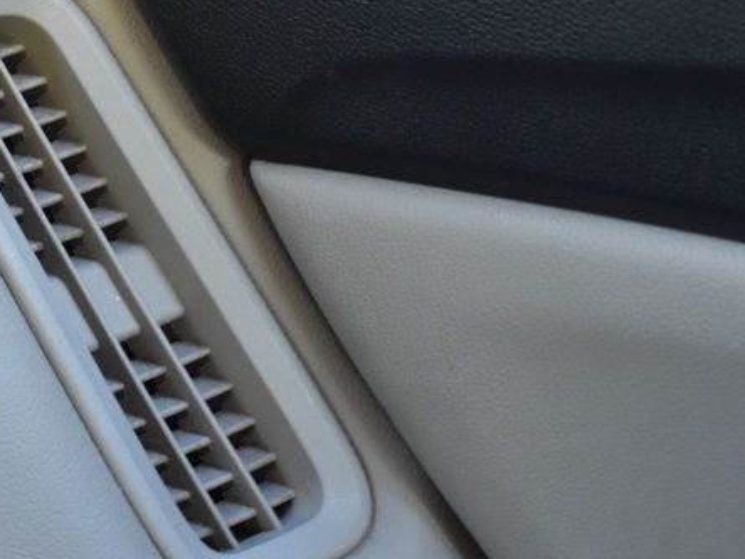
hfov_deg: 19.6
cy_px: 190
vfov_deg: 14.8
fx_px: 2152
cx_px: 227
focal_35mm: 100
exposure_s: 1/15
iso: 1250
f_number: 6.3
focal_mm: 30
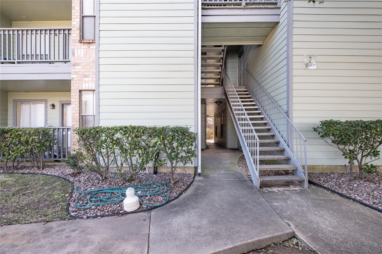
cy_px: 127
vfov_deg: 77.3
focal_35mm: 15
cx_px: 191
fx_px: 159
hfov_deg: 100.4
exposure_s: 1/200
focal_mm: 10
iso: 160
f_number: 8
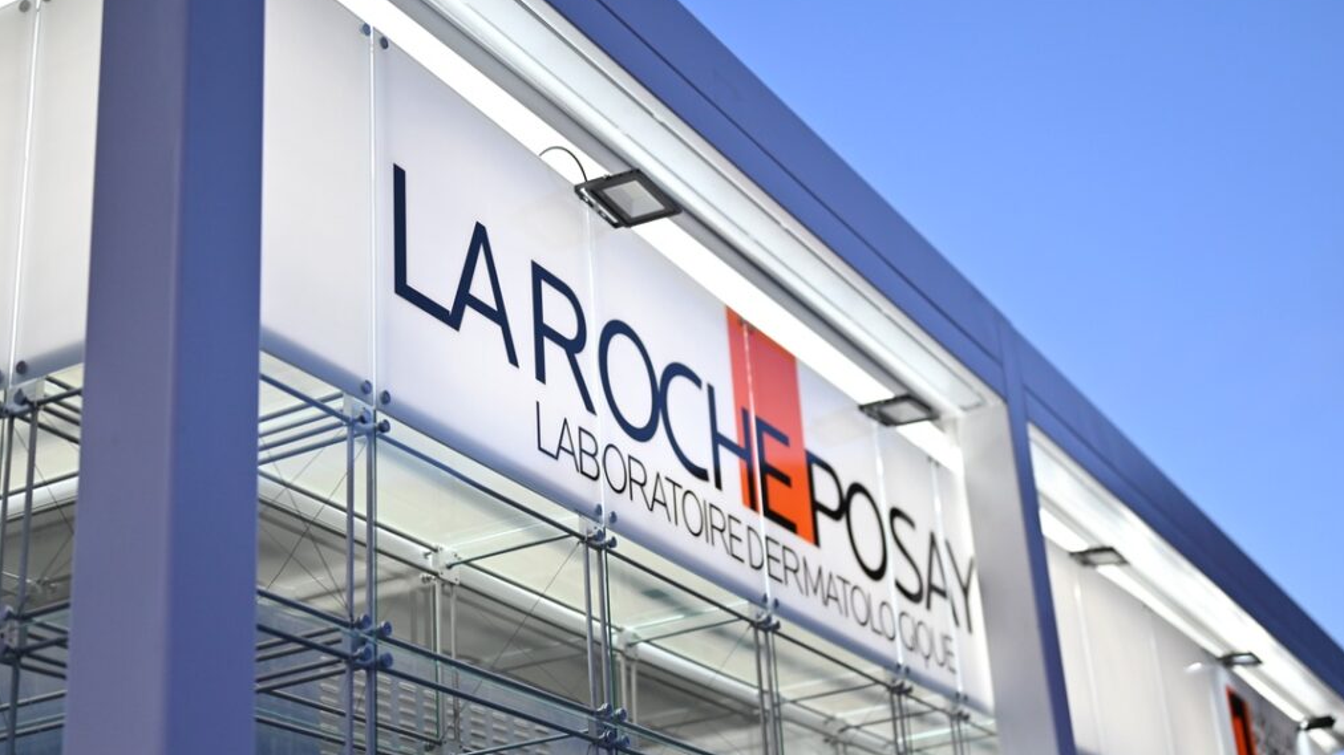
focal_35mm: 53
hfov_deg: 39.2
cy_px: 411
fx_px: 1889
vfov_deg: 22.6
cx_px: 673
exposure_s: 1/1600
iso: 500
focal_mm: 50
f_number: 1.8
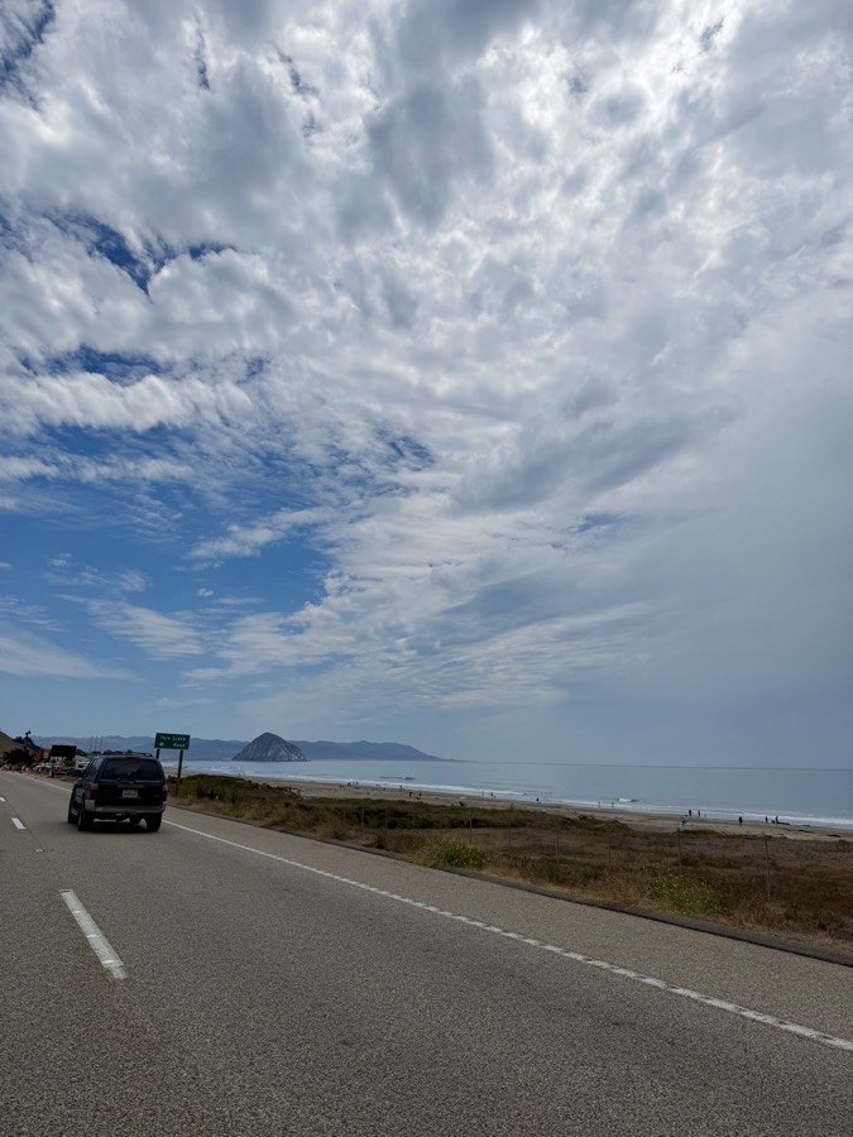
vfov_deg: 71.6
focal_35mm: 24
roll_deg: -1.0
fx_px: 789
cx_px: 426
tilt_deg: +16.1
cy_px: 568
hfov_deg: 56.8
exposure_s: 1/17544
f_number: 1.78
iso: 64
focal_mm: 6.76
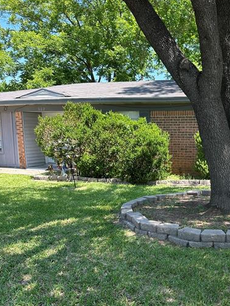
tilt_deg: -11.8
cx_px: 165
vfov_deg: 49.1
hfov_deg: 38.0
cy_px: 208
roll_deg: -1.3
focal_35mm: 37
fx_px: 328
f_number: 1.78
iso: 80
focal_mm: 6.86
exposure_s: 1/663
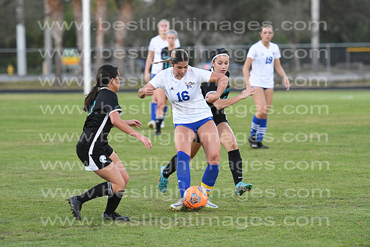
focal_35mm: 225
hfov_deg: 9.1
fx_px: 2313
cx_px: 185
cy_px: 124
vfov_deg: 6.1
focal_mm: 150
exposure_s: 1/800
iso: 1600
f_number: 2.8
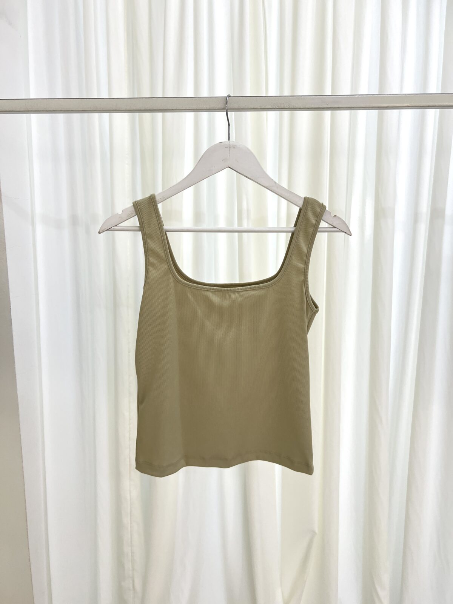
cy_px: 302
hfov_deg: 53.1
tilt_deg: -9.2
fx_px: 454
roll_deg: +1.0
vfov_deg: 67.3
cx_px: 226
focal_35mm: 26
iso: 100
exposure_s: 1/100
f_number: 1.5
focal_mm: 5.7
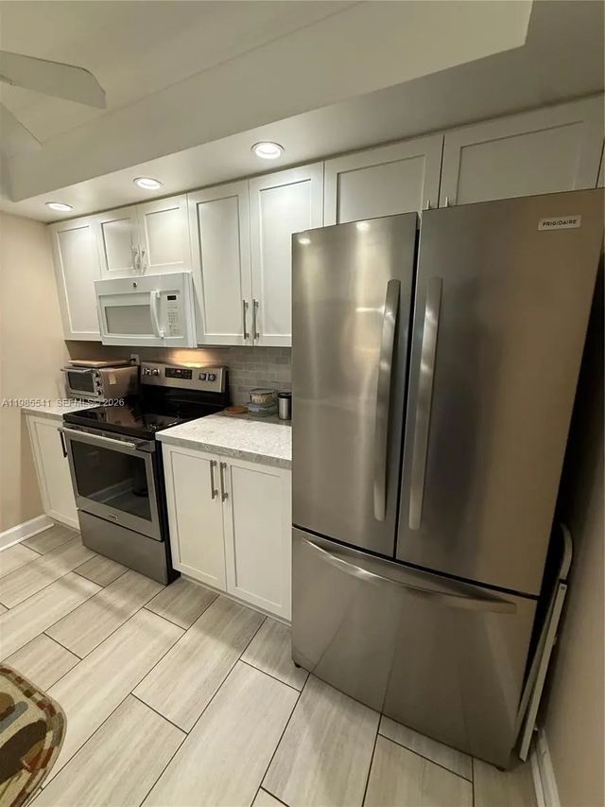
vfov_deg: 102.1
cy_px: 404
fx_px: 326
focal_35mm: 14
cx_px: 302
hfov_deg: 85.7
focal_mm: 2.22
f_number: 2.2
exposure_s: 1/60
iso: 400
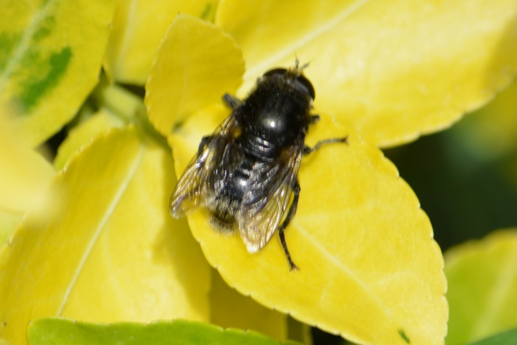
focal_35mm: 450
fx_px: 6462
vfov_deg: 3.1
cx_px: 258
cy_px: 172
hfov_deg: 4.6
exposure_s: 1/125
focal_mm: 300
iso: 100
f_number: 8
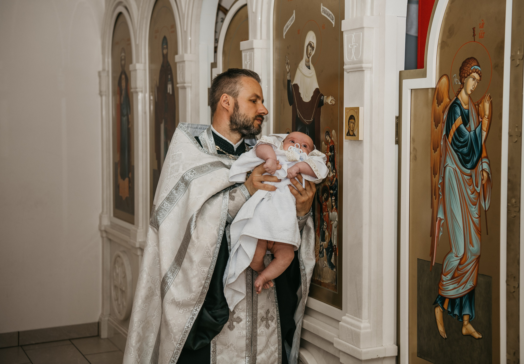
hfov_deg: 34.8
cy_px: 171
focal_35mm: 57
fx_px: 835
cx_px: 289
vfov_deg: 24.6
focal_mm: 52
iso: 160
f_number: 4
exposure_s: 1/160
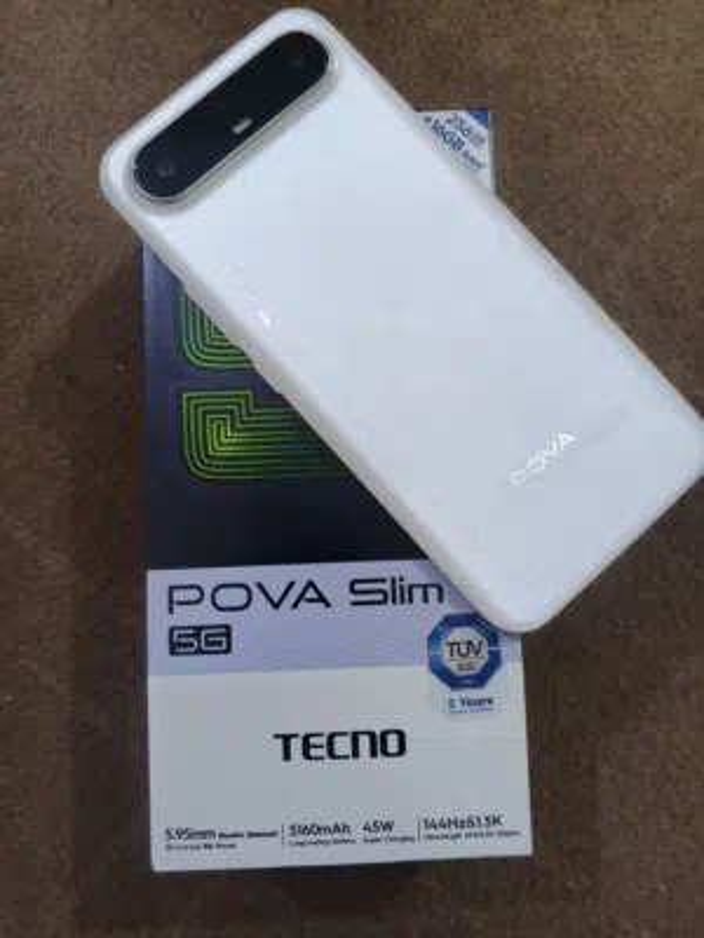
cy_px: 469
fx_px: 624
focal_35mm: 23
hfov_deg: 58.9
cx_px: 352
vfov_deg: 73.9
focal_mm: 4.09
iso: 550
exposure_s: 1/33.3
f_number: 1.6
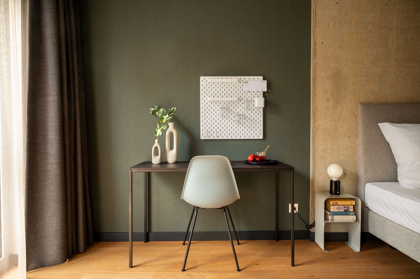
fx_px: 286
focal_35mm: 24
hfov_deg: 72.7
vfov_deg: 52.1
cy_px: 140
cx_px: 210
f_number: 8
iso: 160
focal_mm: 24.5
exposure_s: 1/2.5
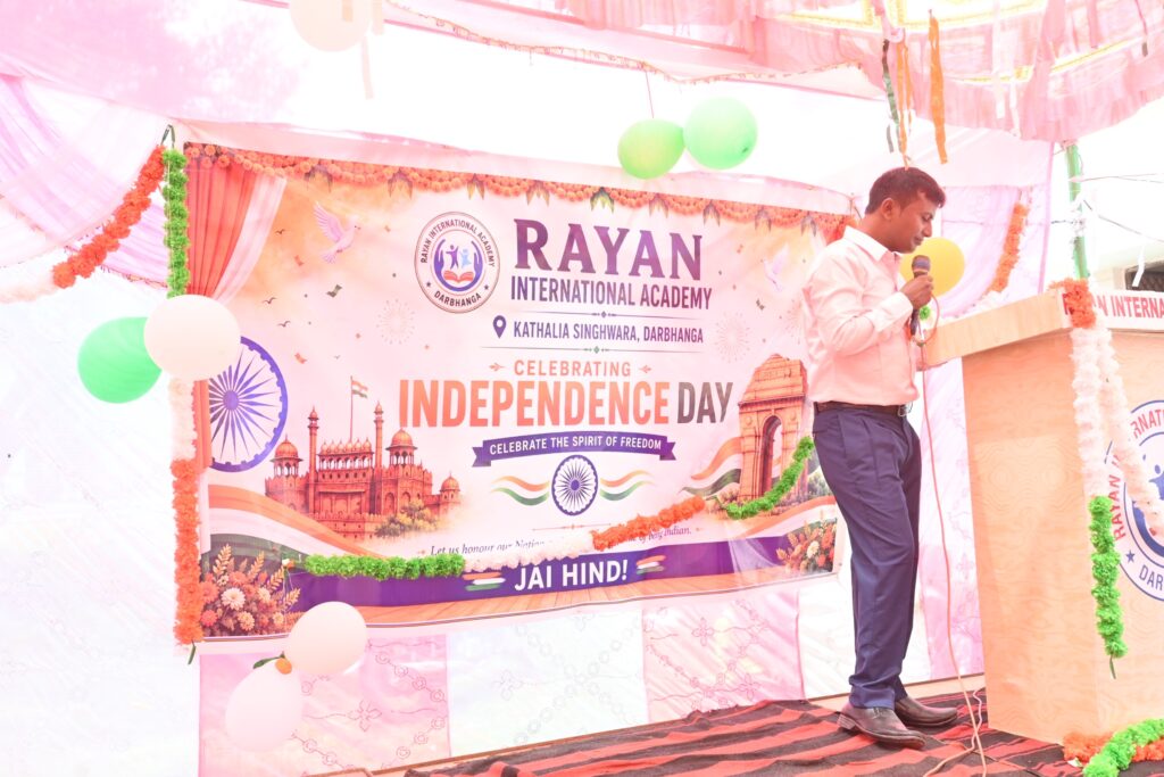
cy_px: 388
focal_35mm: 32
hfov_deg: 58.3
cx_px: 582
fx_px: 1043
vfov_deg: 40.8
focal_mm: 21.5
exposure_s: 1/125
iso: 640
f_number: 8
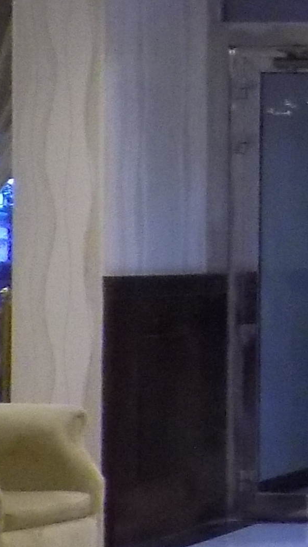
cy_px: 182
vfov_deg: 11.9
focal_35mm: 180
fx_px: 2614
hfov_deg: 5.9
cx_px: 1143
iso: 400
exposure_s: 1/15
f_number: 3.4
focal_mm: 6.1
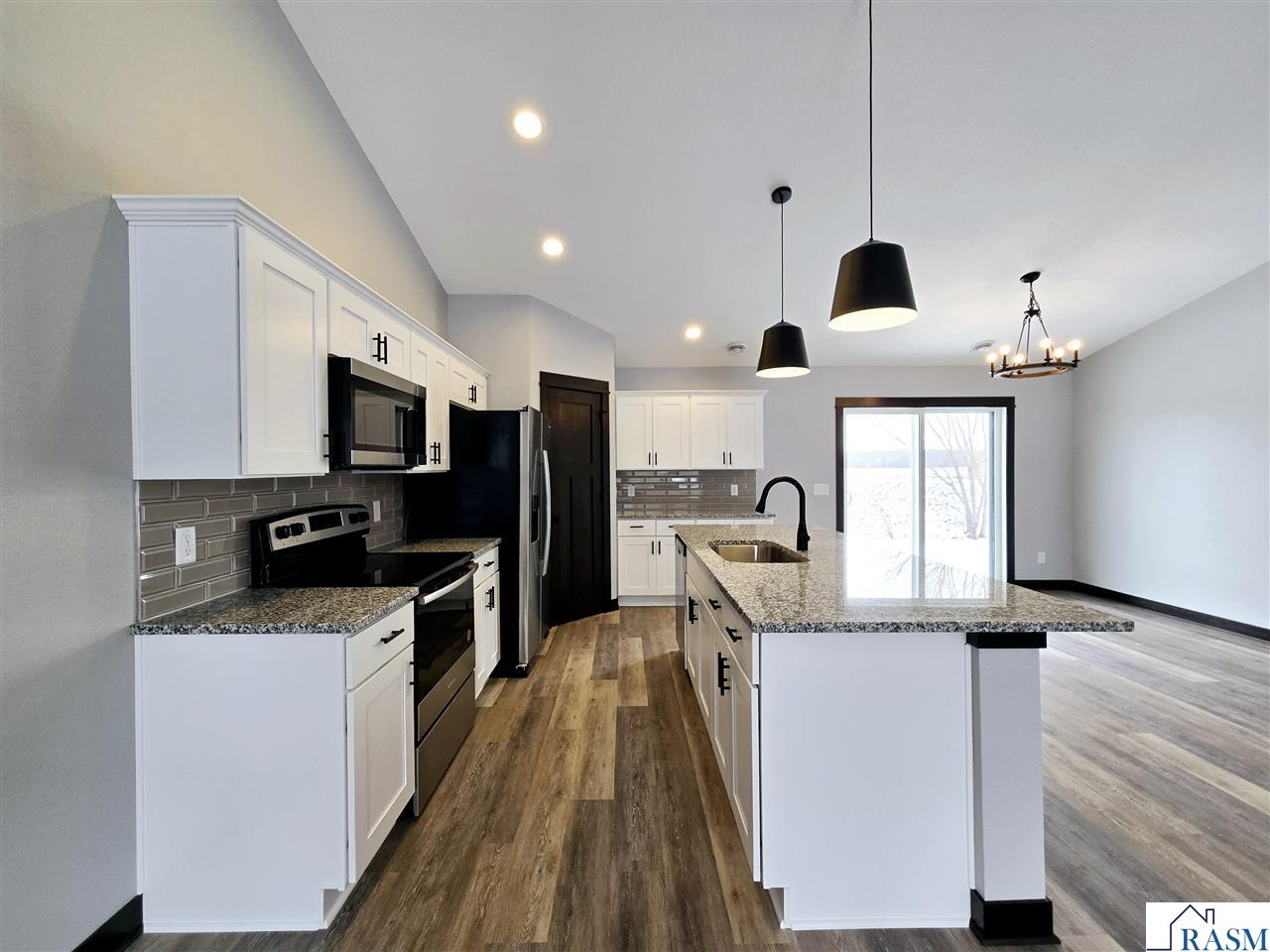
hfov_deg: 106.2
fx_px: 477
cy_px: 476
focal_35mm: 13
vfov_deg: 89.9
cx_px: 635
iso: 64
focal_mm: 2.2
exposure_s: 1/120
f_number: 2.2
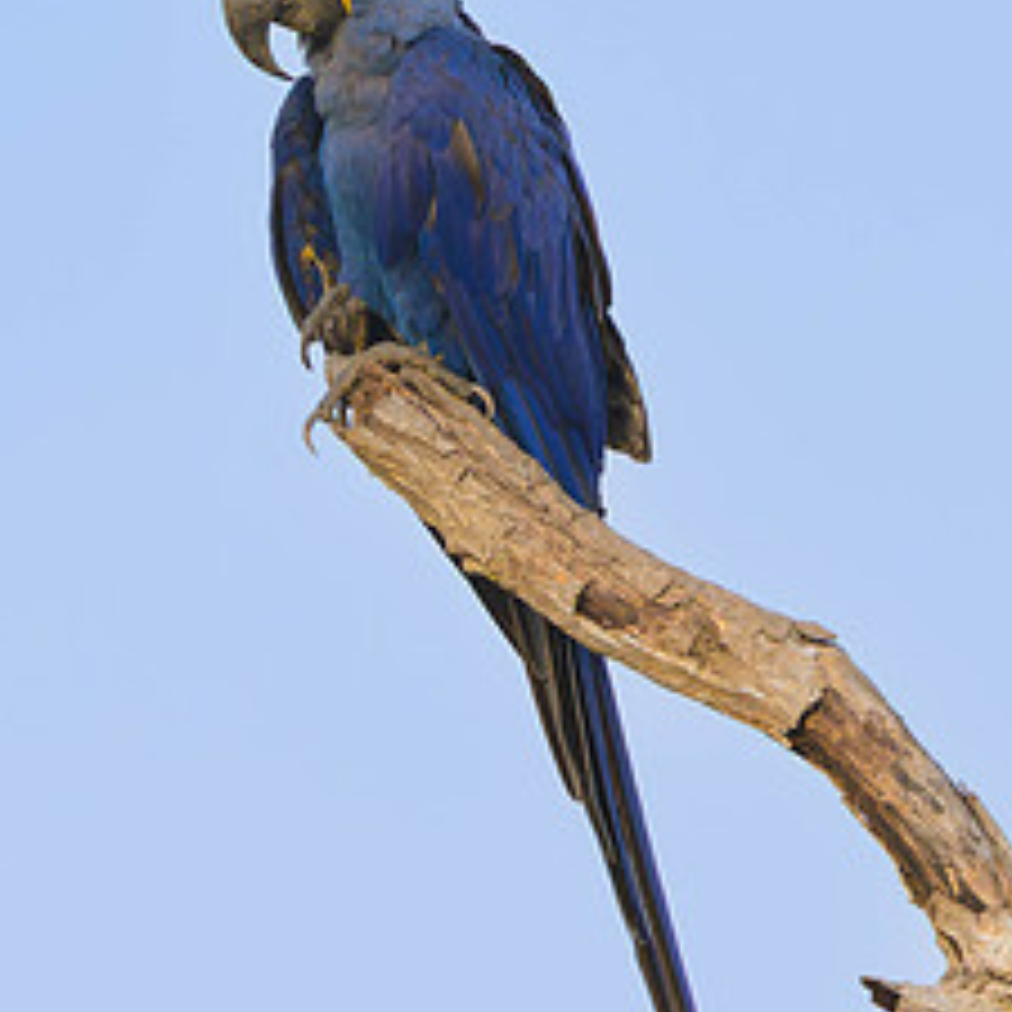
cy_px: 512
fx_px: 77893
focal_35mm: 2355
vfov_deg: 0.7
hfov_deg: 0.7
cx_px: -232
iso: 320
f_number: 5.6
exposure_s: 1/1000
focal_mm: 560
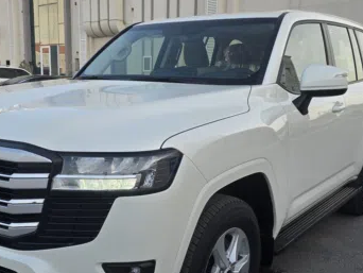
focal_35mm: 43
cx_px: 162
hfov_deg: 43.8
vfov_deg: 33.5
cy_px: 166
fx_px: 451
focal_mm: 6.3
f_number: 1.7
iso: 12
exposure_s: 1/180
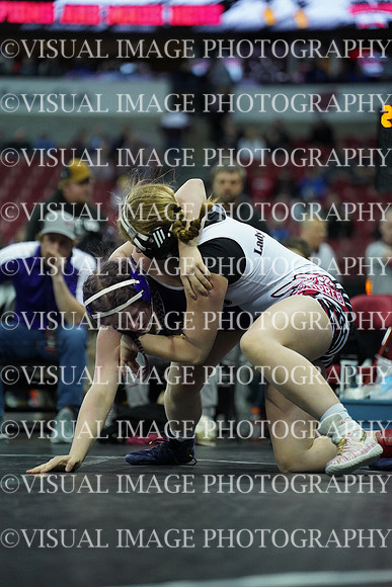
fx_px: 2448
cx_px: 196
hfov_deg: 9.2
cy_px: 294
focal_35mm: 150
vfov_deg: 13.7
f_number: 2.8
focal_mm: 150
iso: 6400
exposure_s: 1/1250
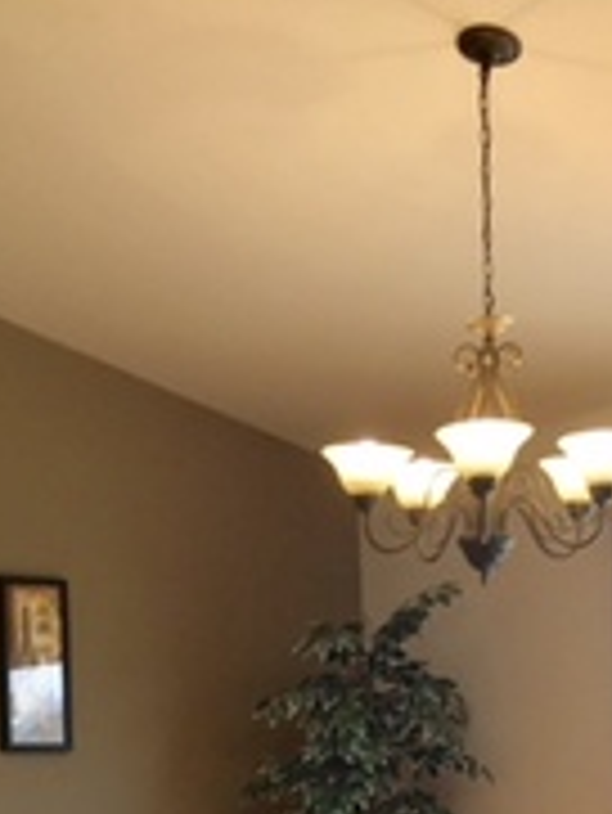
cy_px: 967
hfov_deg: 19.2
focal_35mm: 77
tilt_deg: -5.3
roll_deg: +2.4
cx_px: 270
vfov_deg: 23.3
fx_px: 1813
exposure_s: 1/60
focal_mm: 4.15
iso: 32
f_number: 2.2
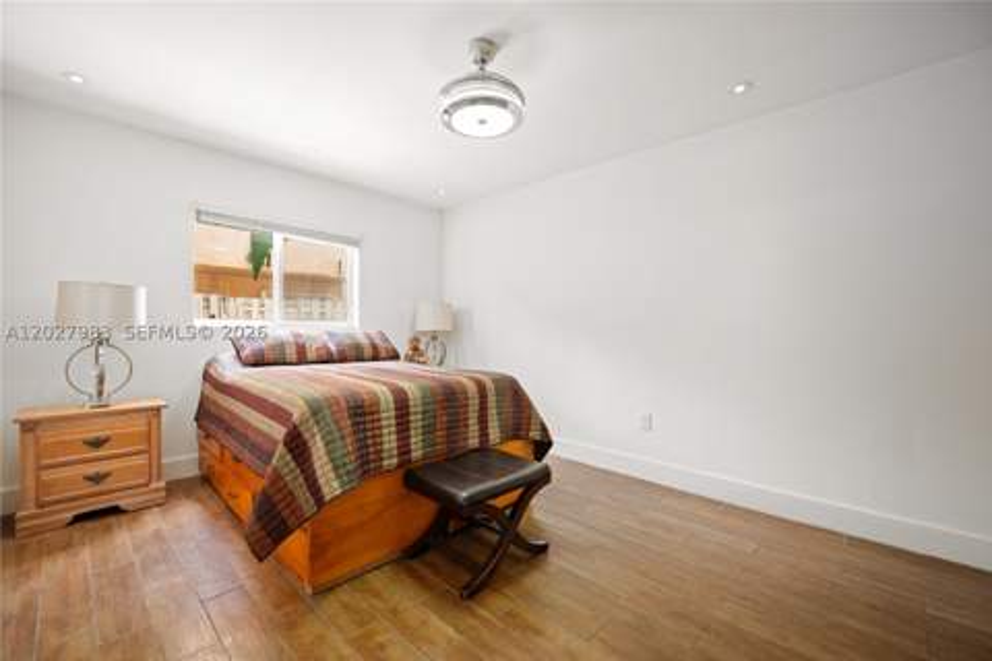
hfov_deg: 100.4
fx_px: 413
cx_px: 496
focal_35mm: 15
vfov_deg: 77.3
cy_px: 330
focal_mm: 15
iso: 125
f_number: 2.8
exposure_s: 1/15
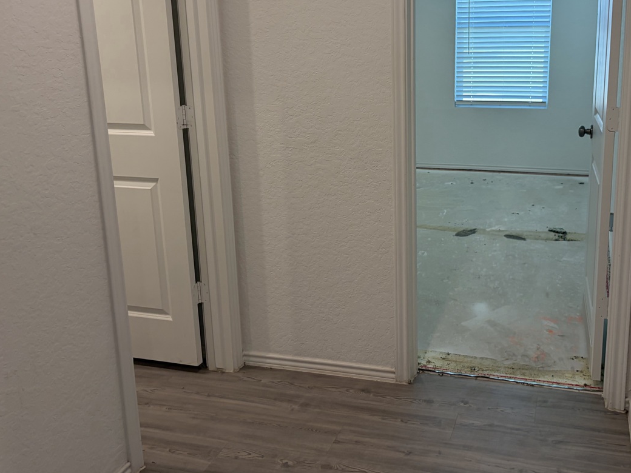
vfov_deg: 39.2
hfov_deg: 50.8
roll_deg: +1.8
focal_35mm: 36
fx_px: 656
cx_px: 400
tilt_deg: -9.1
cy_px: 161
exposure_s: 1/120
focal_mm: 5.96
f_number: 1.6
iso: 100
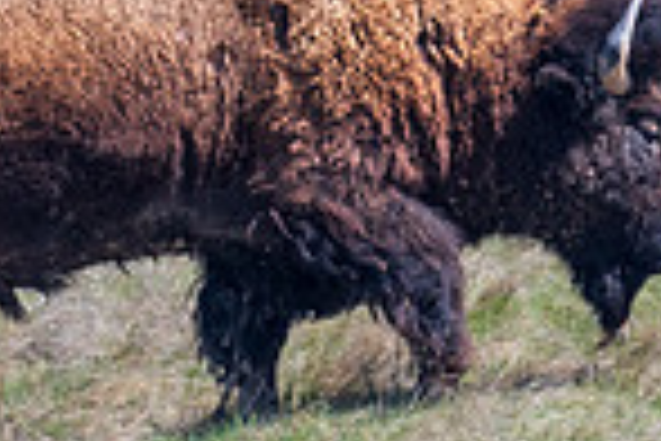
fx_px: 54290
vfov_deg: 0.5
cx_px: 594
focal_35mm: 2957
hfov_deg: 0.7
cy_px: 101
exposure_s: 1/800
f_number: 8
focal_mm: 500
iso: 450
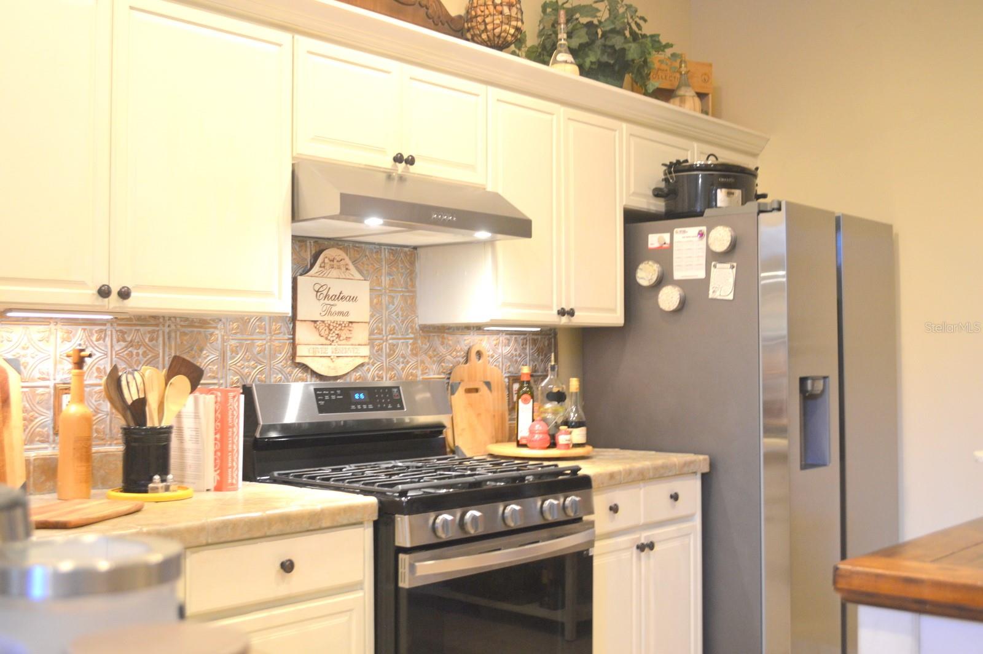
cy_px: 327
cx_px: 492
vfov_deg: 34.2
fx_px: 1064
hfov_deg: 49.6
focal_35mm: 39
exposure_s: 1/15
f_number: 4.2
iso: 720
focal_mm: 26
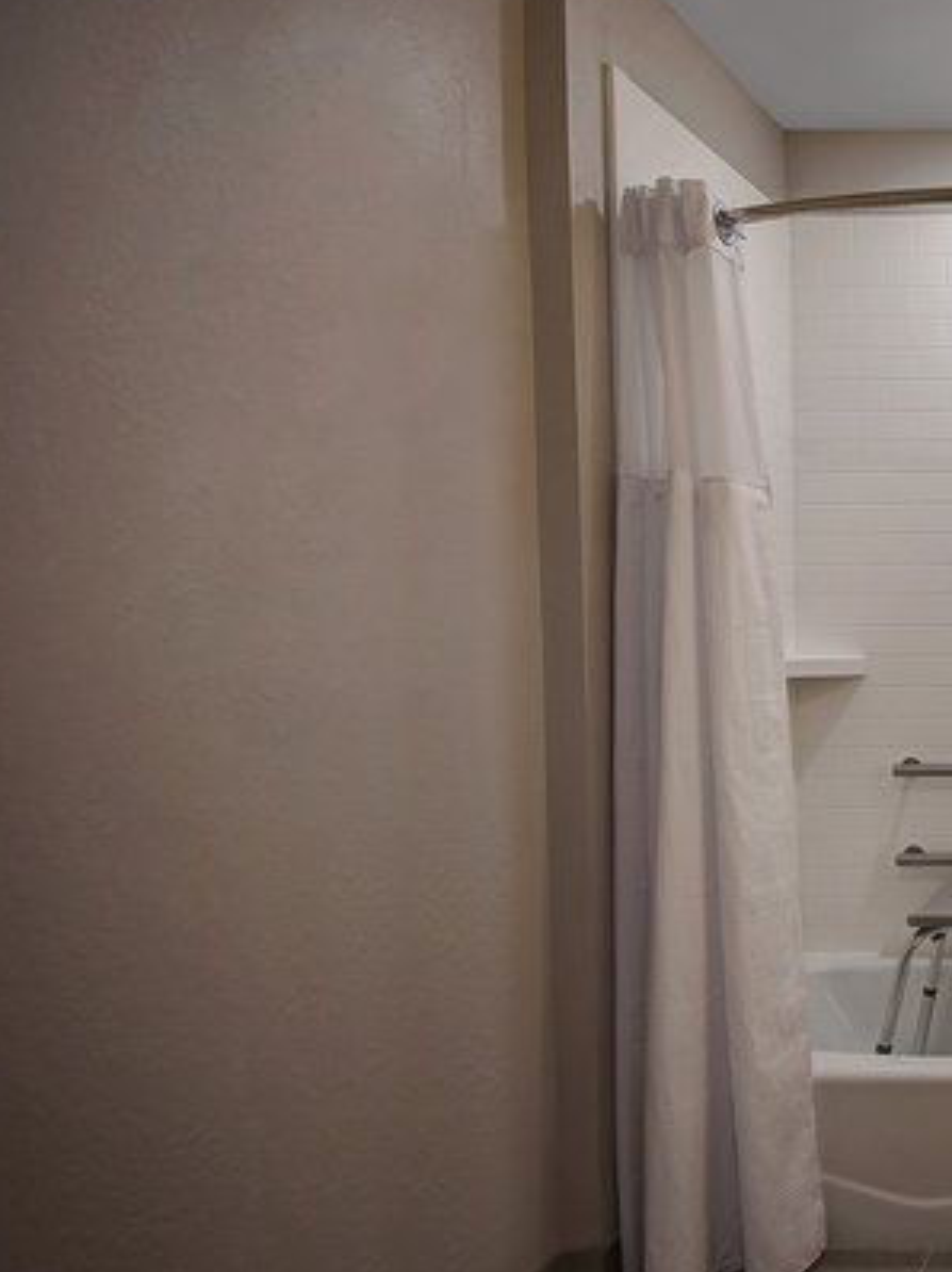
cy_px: 650
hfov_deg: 34.3
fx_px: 1065
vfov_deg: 61.7
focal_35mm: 29
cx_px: 1236
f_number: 7.1
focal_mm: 10
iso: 250
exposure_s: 1/60
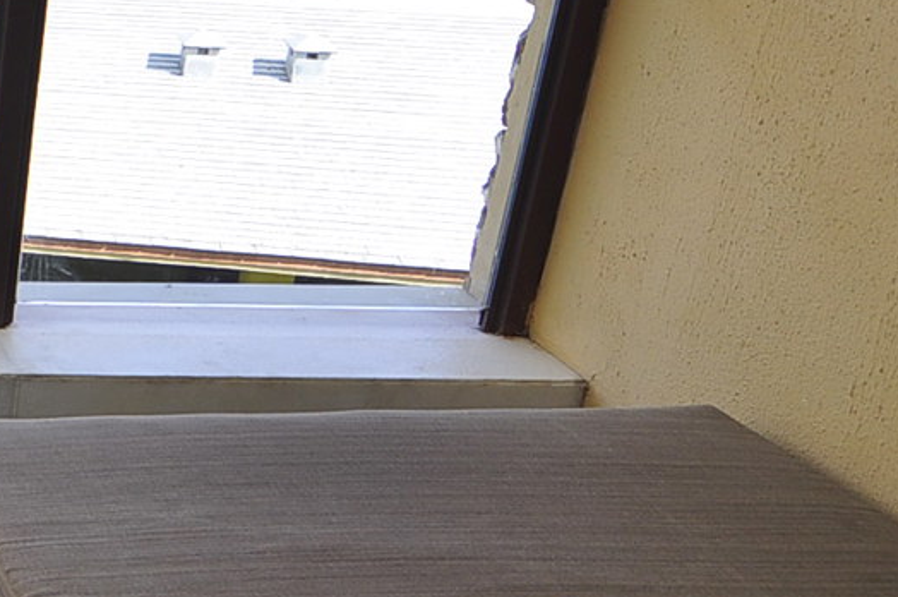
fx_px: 1387
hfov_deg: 27.0
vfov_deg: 24.1
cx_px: -402
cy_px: 175
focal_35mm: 56
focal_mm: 11
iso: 200
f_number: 4
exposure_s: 1/250
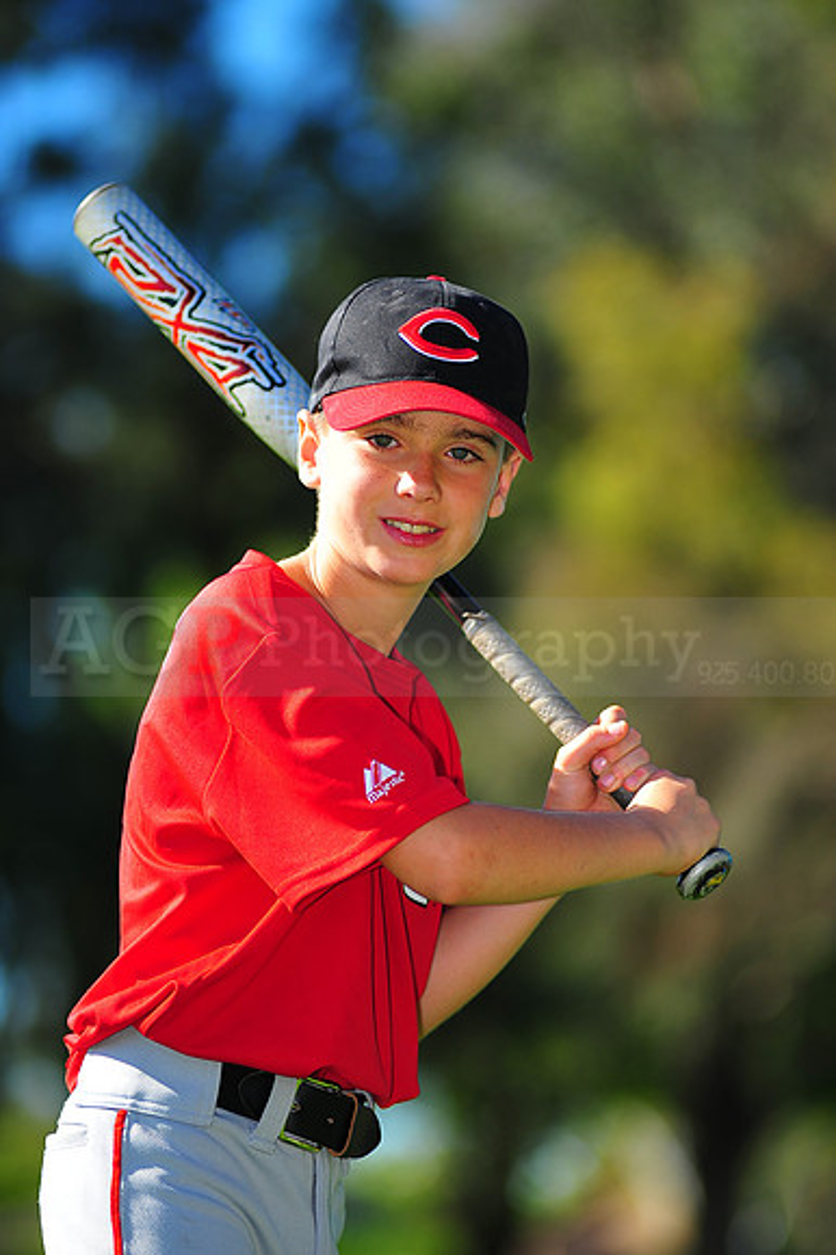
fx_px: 6277
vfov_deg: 11.4
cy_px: 628
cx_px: 418
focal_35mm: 180
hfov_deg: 7.6
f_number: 3.5
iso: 200
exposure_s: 1/1250
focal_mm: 180
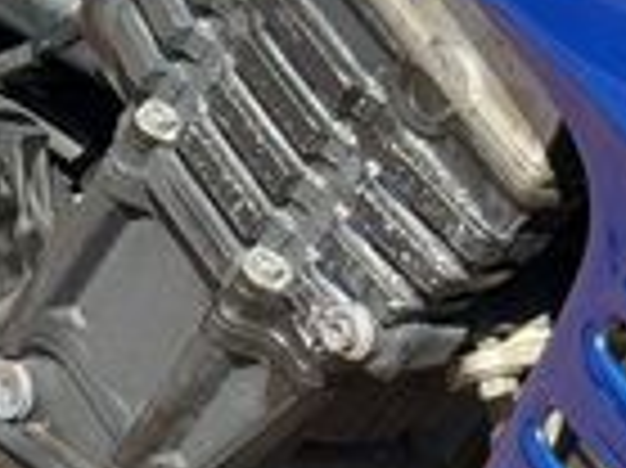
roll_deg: +0.1
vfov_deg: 6.7
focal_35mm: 221
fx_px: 3993
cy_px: 148
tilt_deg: -34.5
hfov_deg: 8.9
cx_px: -23
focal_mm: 6.76
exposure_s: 1/2762
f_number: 1.78
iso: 80
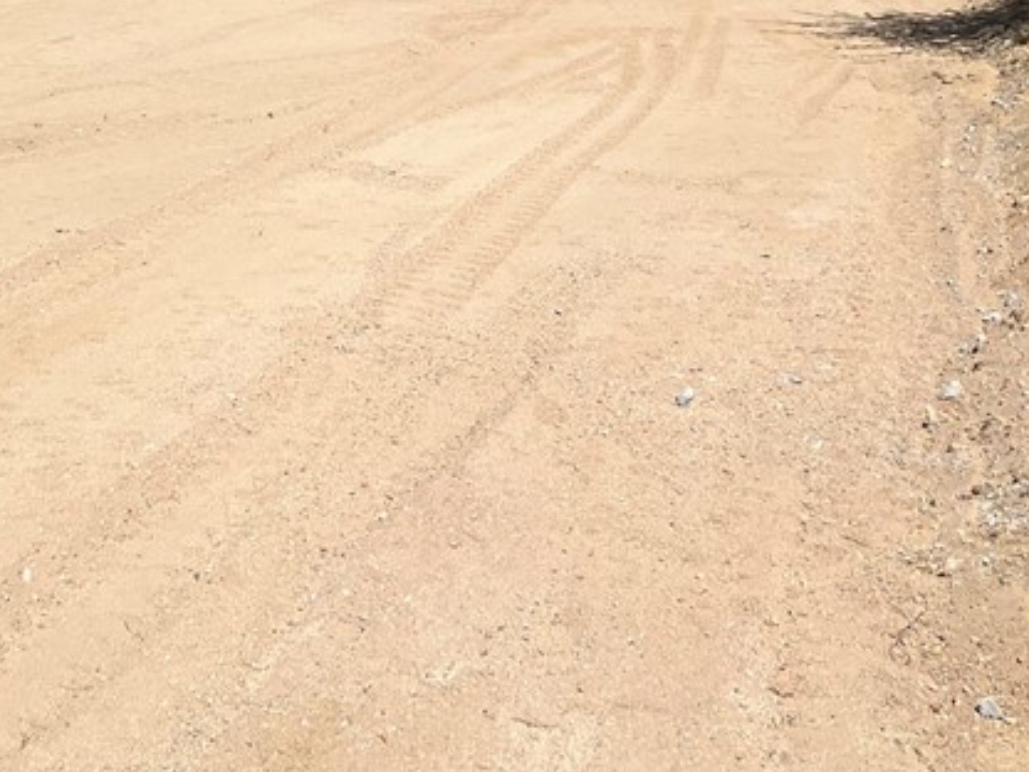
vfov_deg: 22.5
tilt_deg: -8.1
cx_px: 166
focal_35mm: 64
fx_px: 1902
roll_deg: -0.8
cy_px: 119
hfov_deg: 29.4
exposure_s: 1/10309
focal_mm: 5.7
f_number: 1.5
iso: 50
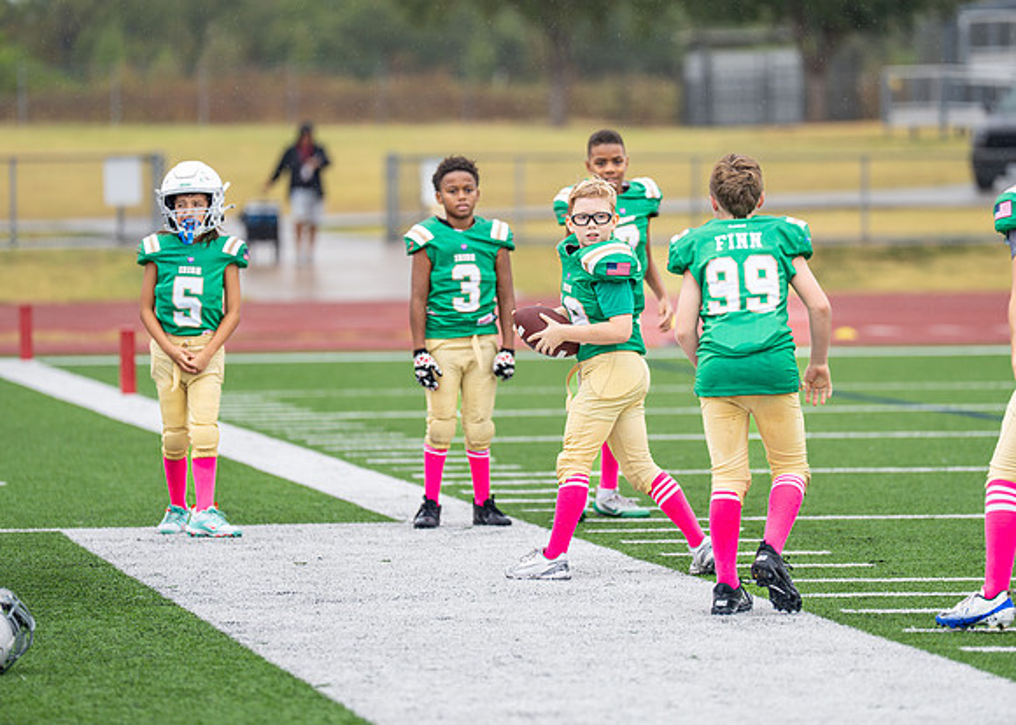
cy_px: 322
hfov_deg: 7.8
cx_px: 561
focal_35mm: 257
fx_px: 7410
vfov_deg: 5.6
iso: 320
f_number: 2.8
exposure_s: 1/1000
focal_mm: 200
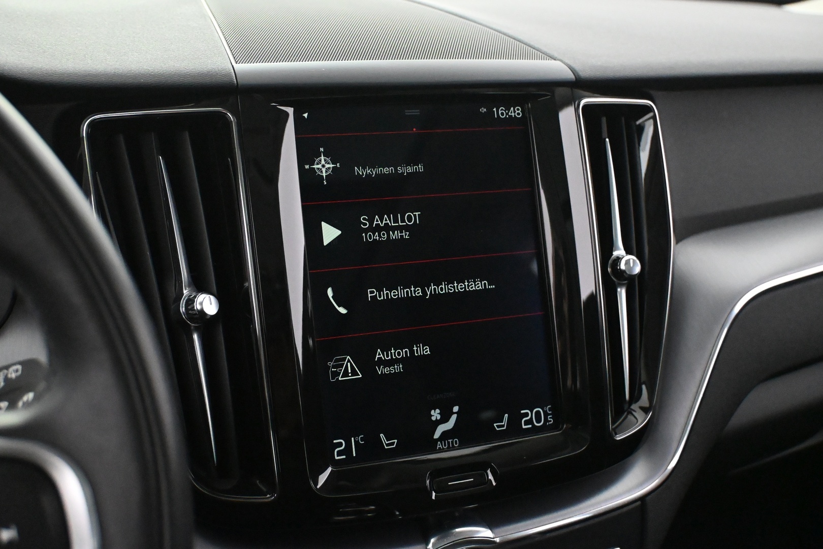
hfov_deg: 41.7
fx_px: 1080
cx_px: 412
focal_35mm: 47
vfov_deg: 28.5
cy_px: 274
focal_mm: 31.5
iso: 9000
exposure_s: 1/60
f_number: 5
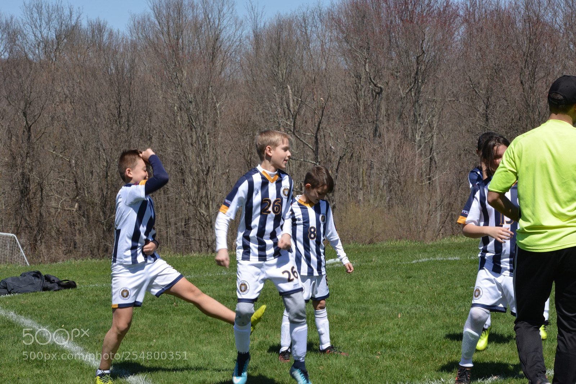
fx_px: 1952
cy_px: 192
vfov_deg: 11.2
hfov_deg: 16.8
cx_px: 288
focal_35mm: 122
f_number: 22
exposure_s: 1/160
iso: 400
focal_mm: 122
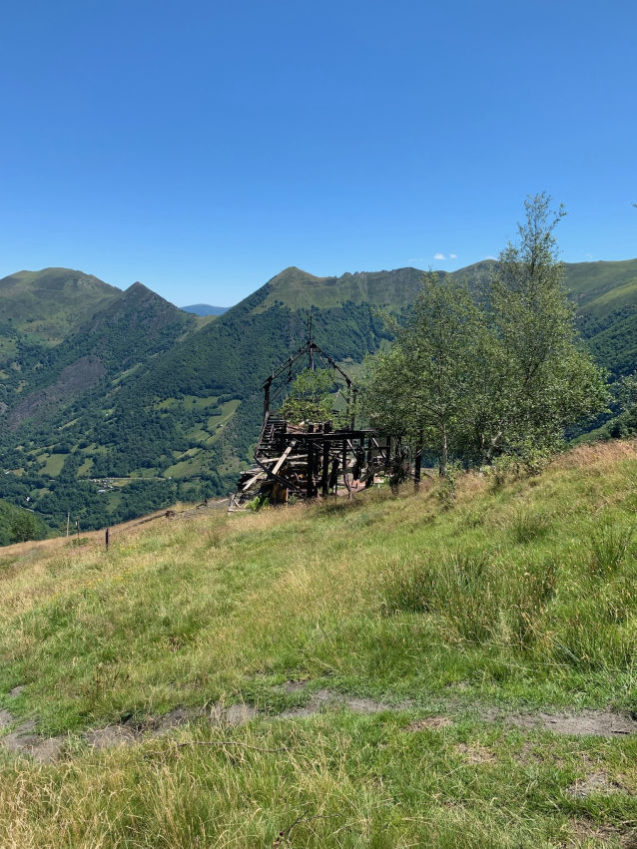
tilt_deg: -8.7
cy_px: 424
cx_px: 318
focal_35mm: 26
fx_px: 638
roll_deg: -1.5
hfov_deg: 53.1
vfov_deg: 67.3
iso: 25
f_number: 1.8
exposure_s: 1/1634
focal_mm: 4.25
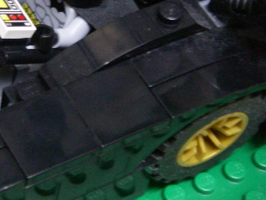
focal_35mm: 130
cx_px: 17
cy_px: 11
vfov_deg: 11.3
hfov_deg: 15.0
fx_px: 1000
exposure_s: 1/4
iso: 320
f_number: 3.7
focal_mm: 10.5
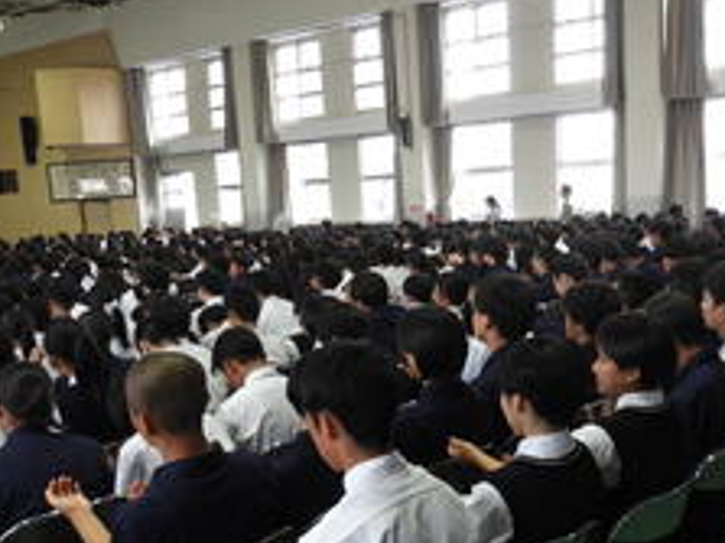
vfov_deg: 33.2
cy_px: 371
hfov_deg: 43.6
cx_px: 436
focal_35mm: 43
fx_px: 900
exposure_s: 1/40
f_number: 3.3
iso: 100
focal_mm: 4.3
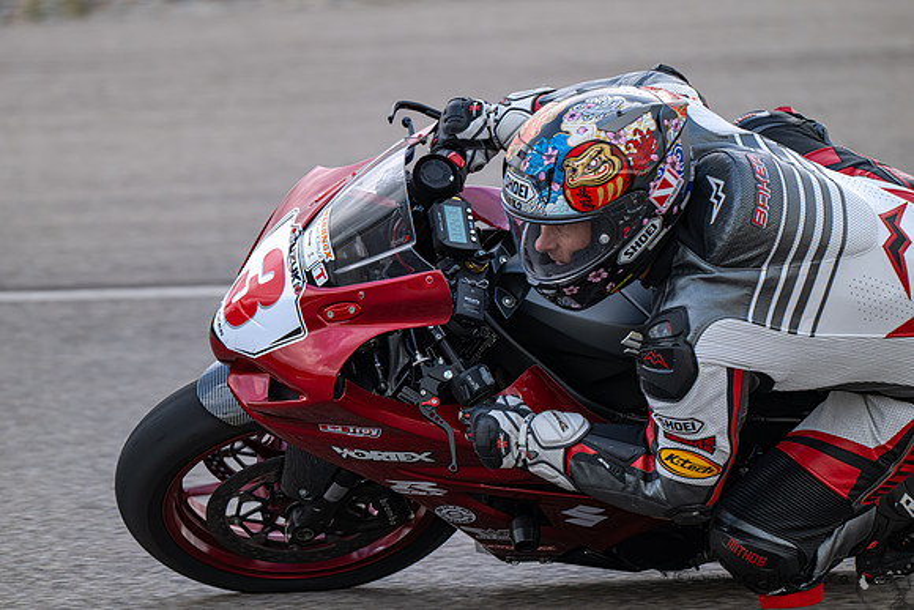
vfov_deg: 2.3
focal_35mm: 600
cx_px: 457
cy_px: 305
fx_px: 15236
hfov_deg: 3.4
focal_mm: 600
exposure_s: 1/1250
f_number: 6.3
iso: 900
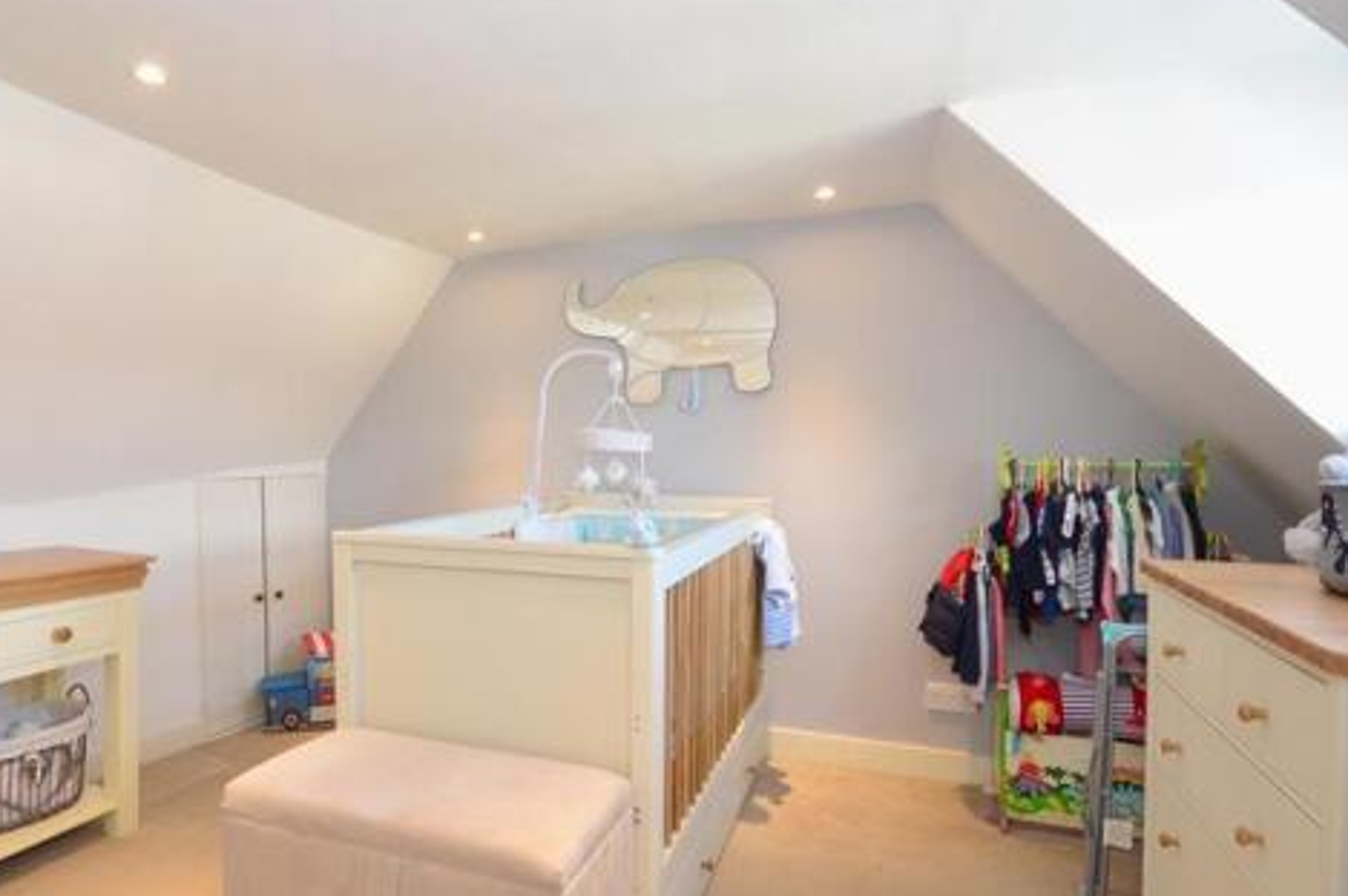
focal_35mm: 21
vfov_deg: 59.4
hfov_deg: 79.5
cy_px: 447
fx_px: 786
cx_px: 491
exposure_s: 1/20
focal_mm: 10
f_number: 5.6
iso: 400
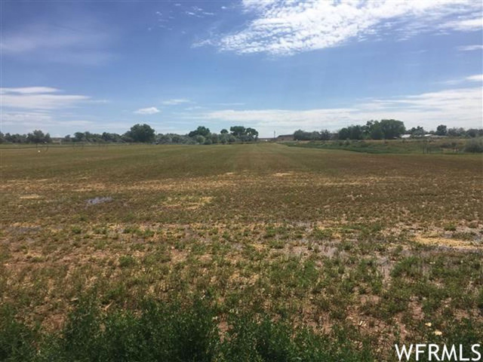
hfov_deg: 61.7
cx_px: 242
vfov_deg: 48.2
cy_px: 181
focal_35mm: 29
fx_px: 405
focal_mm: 4.15
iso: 32
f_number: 2.2
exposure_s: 1/3049
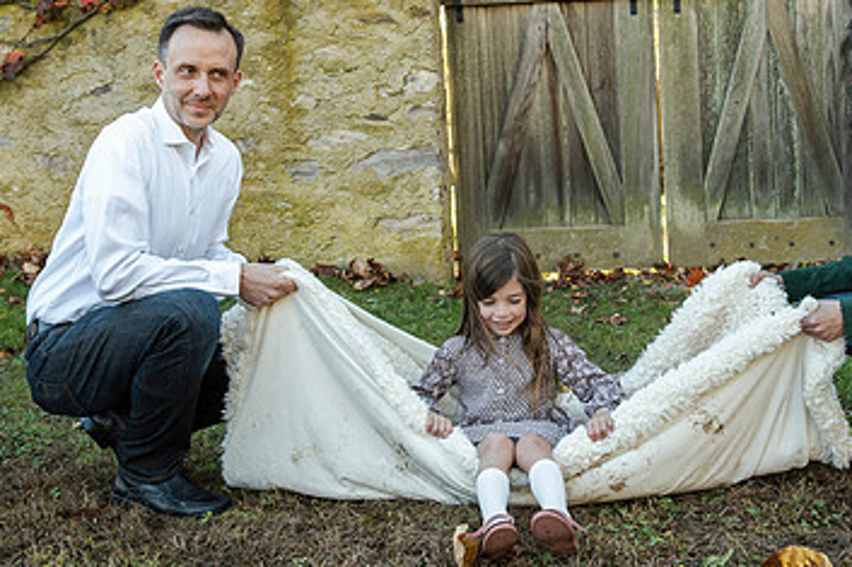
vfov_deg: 22.8
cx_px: 506
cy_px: 175
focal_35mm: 59
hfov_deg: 33.9
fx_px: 1396
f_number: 5.6
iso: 640
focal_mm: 35
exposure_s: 1/160
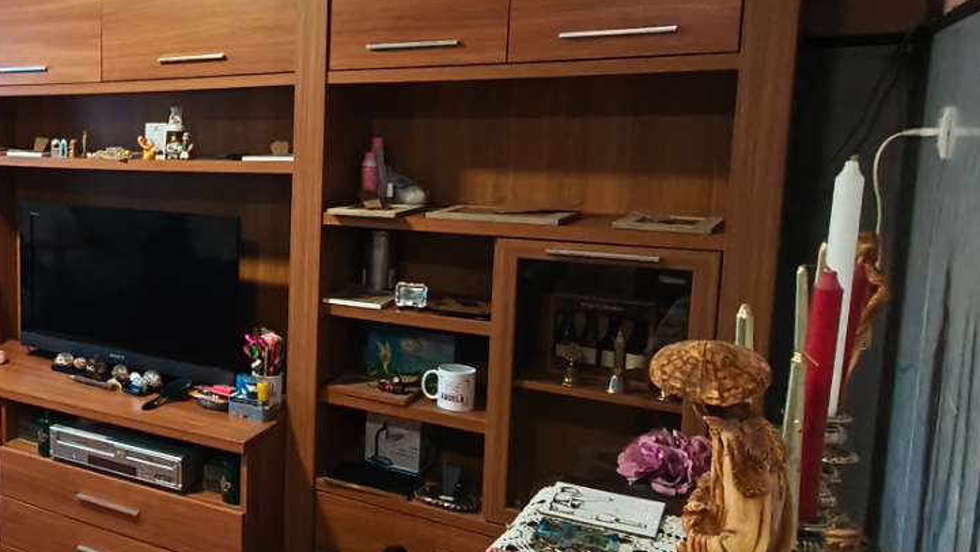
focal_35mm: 34
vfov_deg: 34.6
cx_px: -18
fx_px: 884
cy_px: 235
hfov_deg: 47.3
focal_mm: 1.67
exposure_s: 1/33.3
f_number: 2.2
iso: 640
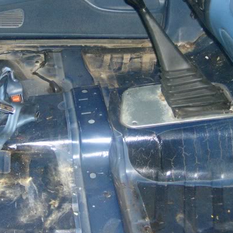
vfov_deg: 26.8
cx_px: 81
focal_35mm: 64
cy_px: 93
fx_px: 487
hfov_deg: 26.8
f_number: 2.8
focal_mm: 6
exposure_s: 1/60
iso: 200
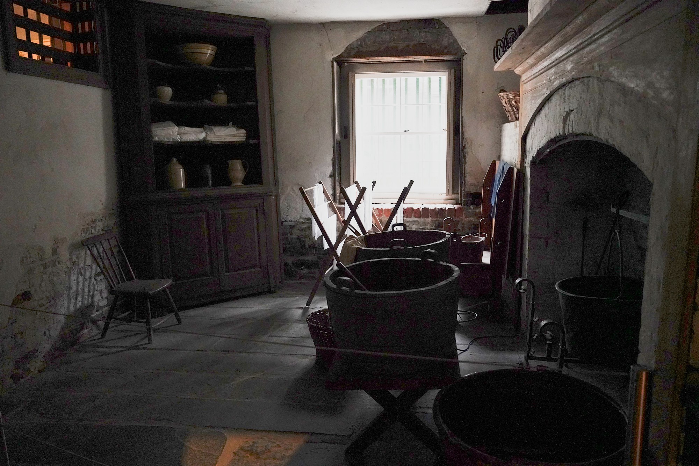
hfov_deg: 65.5
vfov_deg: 46.4
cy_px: 233
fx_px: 544
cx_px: 350
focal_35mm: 28
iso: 8000
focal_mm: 28
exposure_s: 1/100
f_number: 4
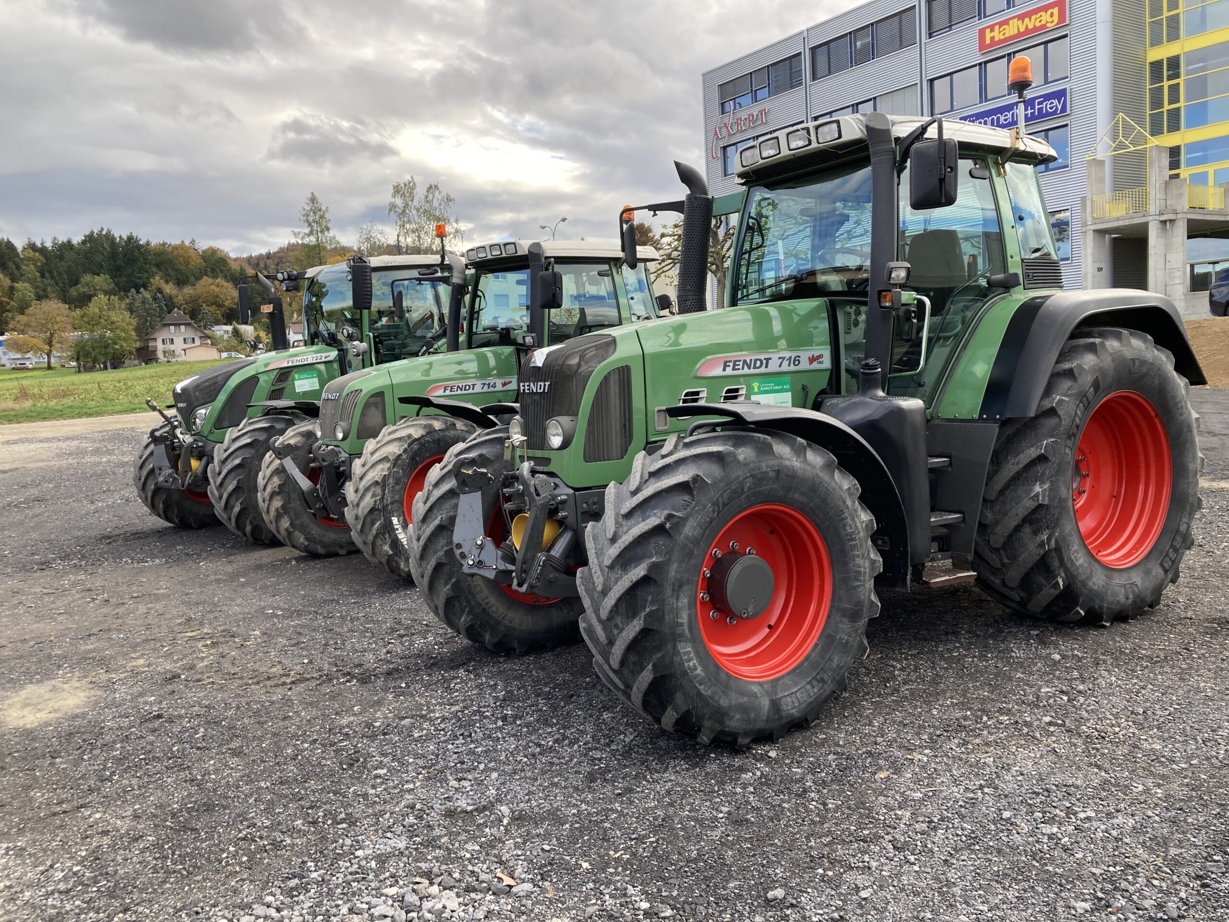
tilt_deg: -3.9
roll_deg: +2.7
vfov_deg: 49.7
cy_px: 461
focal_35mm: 28
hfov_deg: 63.4
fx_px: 994
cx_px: 614
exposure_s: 1/308
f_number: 1.8
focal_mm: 3.99
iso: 20
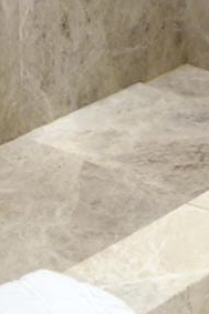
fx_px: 1548
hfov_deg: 7.7
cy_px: -436
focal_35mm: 178
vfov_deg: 10.1
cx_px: 105
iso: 250
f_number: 1.8
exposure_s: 1/30
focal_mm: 10.4
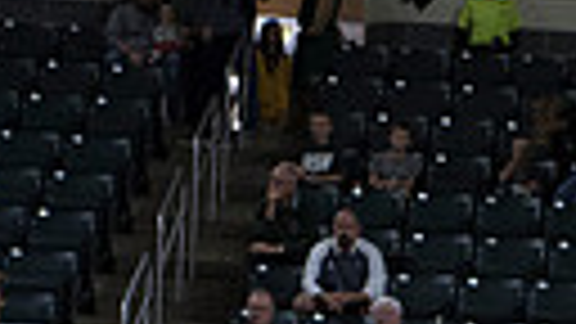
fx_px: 5071
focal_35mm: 332
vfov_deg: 3.6
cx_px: 594
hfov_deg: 6.5
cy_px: 691
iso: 2000
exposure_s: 1/500
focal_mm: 70
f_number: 3.5
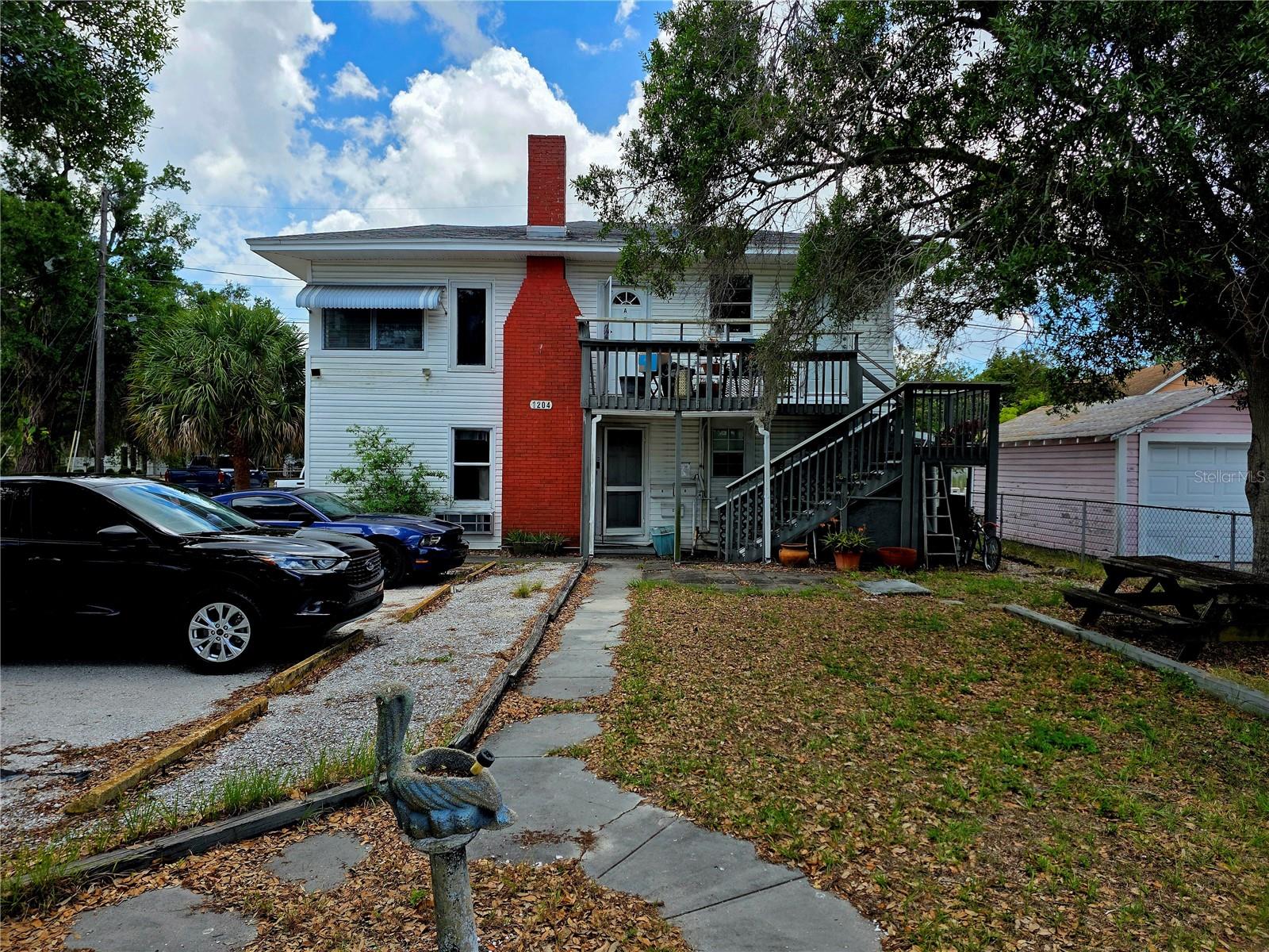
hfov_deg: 73.9
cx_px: 634
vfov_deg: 58.9
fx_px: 843
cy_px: 476
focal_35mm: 23
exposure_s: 1/10000
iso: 80
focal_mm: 6.3
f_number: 1.7
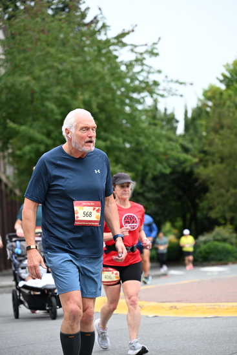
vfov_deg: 19.6
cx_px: 118
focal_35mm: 104
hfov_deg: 13.2
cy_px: 178
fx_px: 1026
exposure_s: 1/640
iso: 1600
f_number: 4
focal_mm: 104
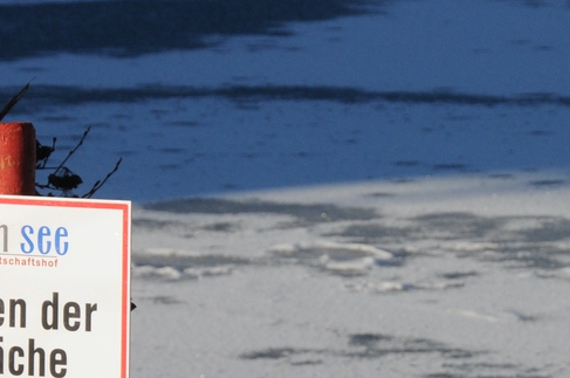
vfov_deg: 4.5
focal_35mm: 302
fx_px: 4774
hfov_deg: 6.8
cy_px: 255
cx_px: 435
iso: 400
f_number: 11
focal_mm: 70
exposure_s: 1/500
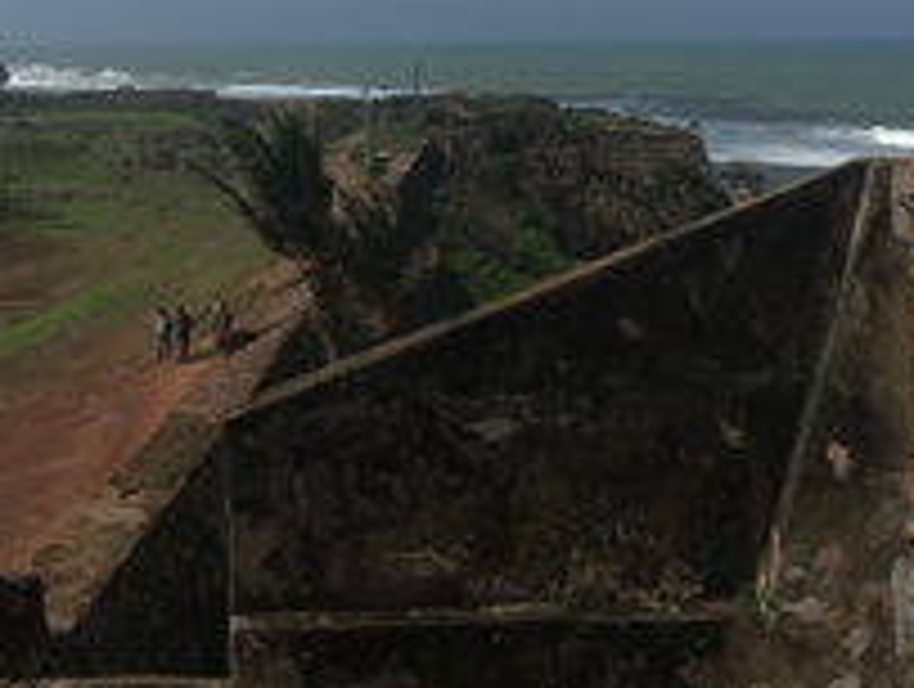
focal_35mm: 57
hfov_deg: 33.7
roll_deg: +1.2
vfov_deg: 25.1
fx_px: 1508
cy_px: 94
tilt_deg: -4.9
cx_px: 502
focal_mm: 4.15
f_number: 2.2
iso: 25
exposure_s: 1/2404
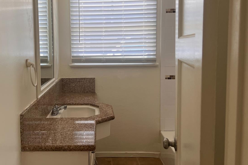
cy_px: 64
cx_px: 88
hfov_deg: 51.2
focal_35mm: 37
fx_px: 255
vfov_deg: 35.8
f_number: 1.5
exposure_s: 1/120
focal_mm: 5.7
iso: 100
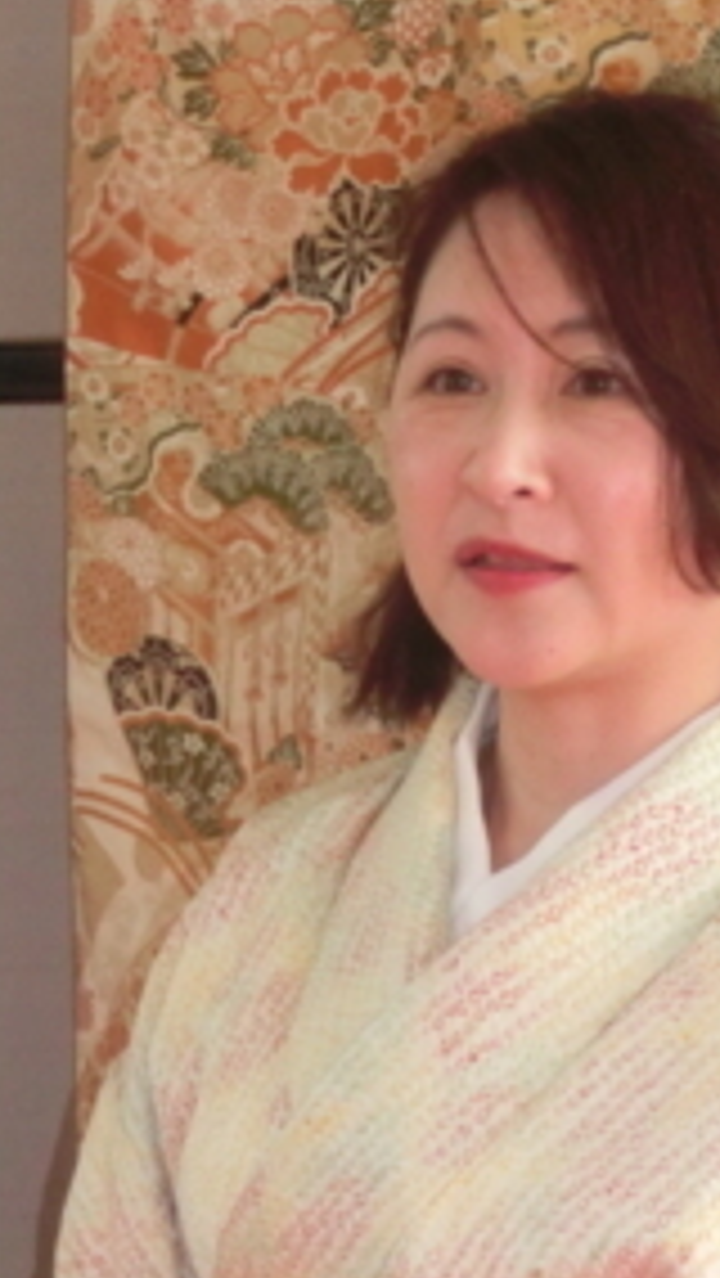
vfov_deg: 14.8
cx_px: 86
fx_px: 4882
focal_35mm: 144
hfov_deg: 8.4
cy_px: 990
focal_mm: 8.29
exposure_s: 1/50
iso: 400
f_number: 4.2
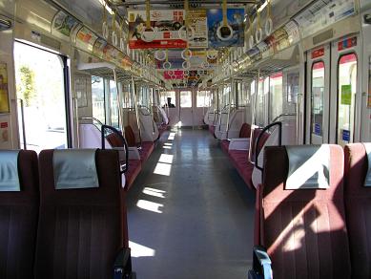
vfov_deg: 44.2
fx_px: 343
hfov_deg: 56.8
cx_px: 186
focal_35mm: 32
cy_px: 140
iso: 102
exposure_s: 1/125
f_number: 2.9
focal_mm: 5.7
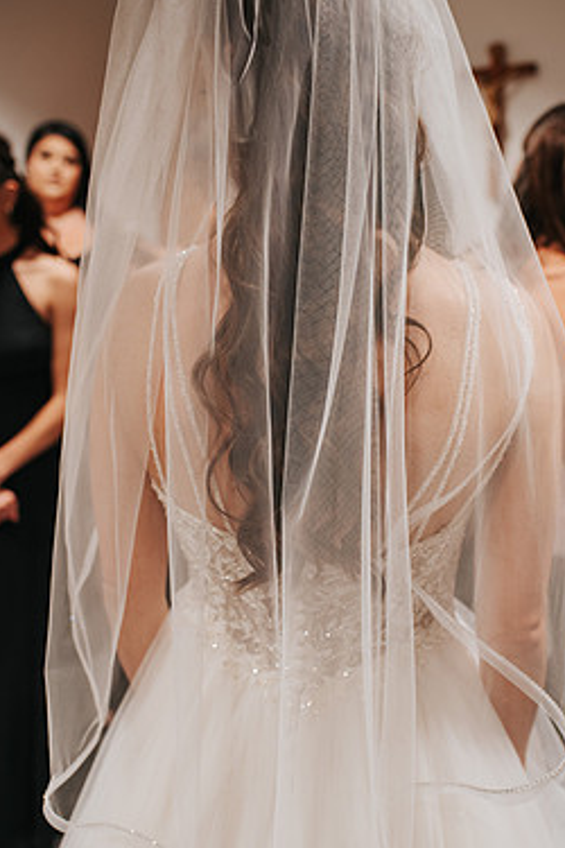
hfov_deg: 31.9
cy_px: 452
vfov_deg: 46.4
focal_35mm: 42
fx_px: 989
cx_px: 316
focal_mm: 35
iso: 720
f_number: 2.8
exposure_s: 1/125
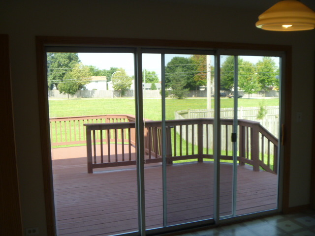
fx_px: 318
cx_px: 158
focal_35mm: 35
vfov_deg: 40.7
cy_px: 118
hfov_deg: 52.6
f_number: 3.5
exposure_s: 1/160
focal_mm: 6.3
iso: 80
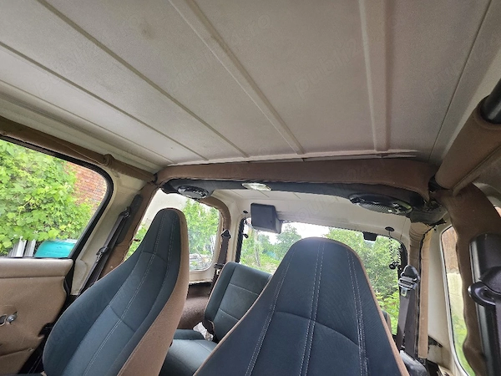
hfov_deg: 106.2
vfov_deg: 89.9
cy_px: 188
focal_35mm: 13
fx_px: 188
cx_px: 250
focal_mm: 2.2
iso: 80
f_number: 1.9
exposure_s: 1/101
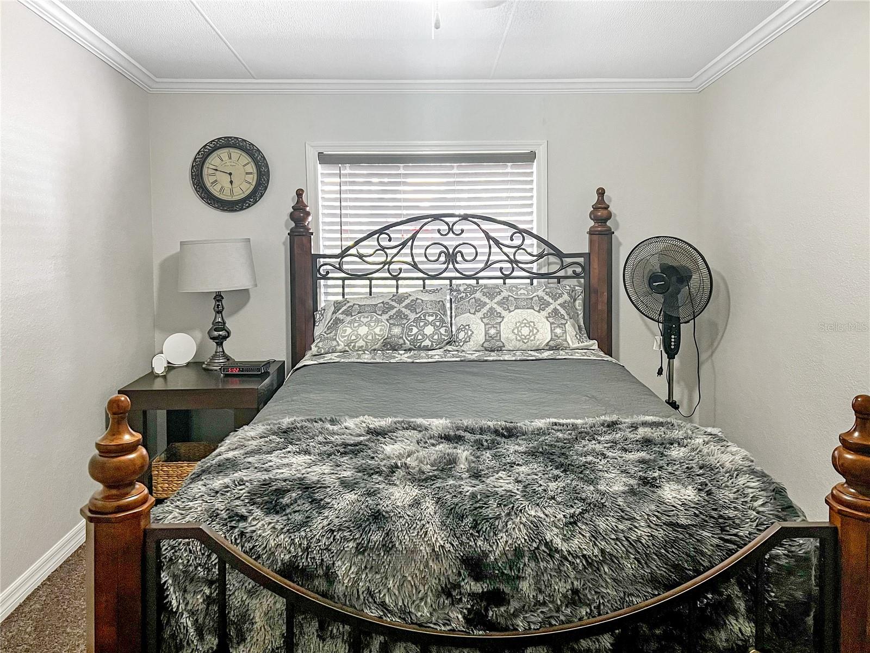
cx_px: 435
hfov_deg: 67.3
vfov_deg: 53.1
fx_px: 653
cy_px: 326
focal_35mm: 26
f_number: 1.5
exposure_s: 1/60
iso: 200
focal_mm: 5.7
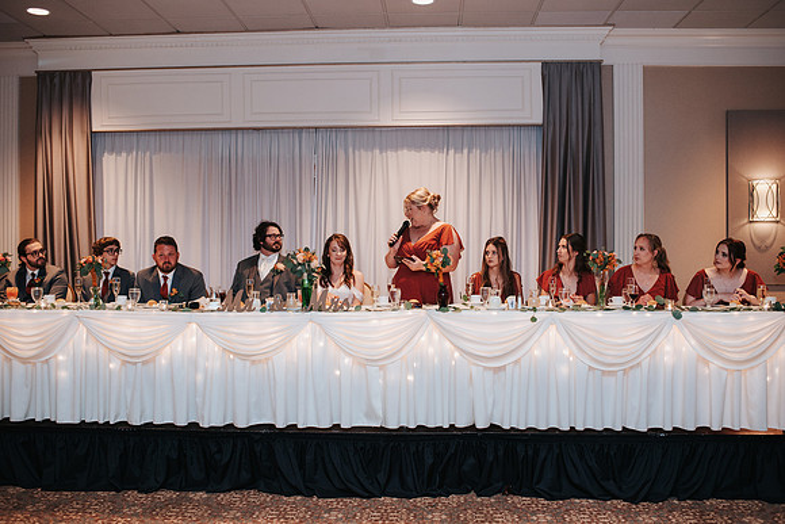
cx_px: 392
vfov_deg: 37.9
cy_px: 262
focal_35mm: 35
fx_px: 763
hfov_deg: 54.4
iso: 1000
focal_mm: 35
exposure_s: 1/160
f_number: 2.8
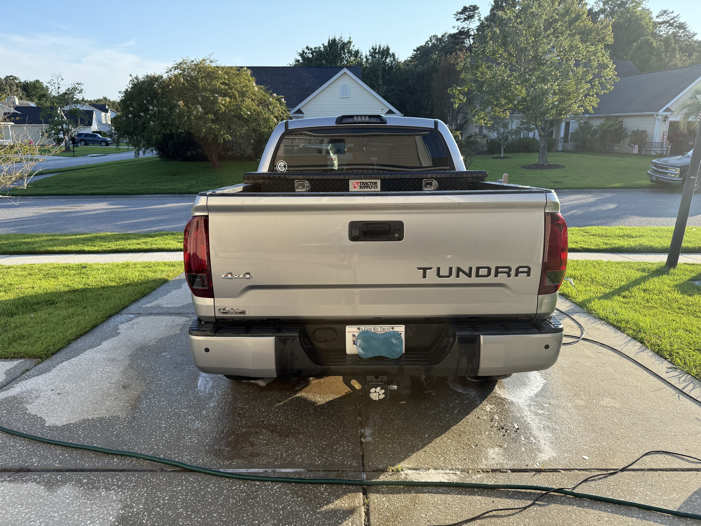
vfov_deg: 56.8
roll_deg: -1.4
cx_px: 350
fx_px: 486
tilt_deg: -12.7
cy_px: 263
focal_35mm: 24
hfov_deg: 71.6
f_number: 1.78
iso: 100
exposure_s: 1/1770
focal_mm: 6.76
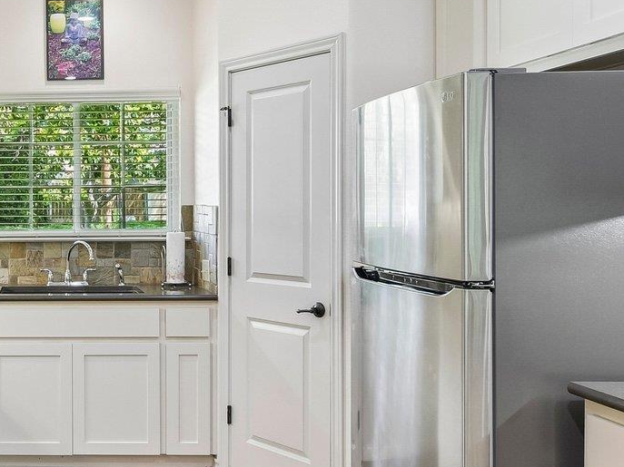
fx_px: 775
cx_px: 8
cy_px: 185
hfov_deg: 39.1
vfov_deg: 33.5
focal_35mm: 43
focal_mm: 10
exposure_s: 1/6
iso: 400
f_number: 8
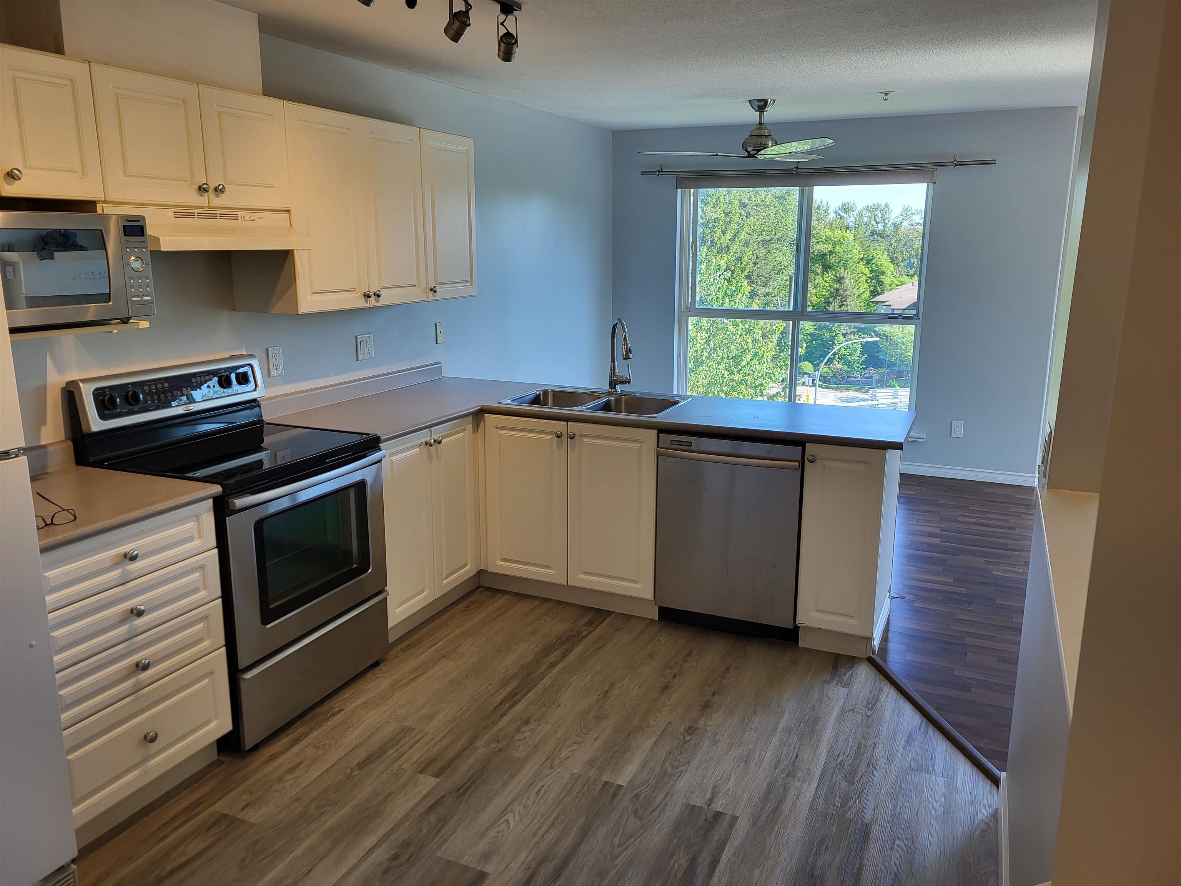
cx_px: 590
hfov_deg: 67.3
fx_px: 887
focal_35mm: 26
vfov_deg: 53.1
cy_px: 443
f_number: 1.8
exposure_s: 1/120
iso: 80
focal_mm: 5.4
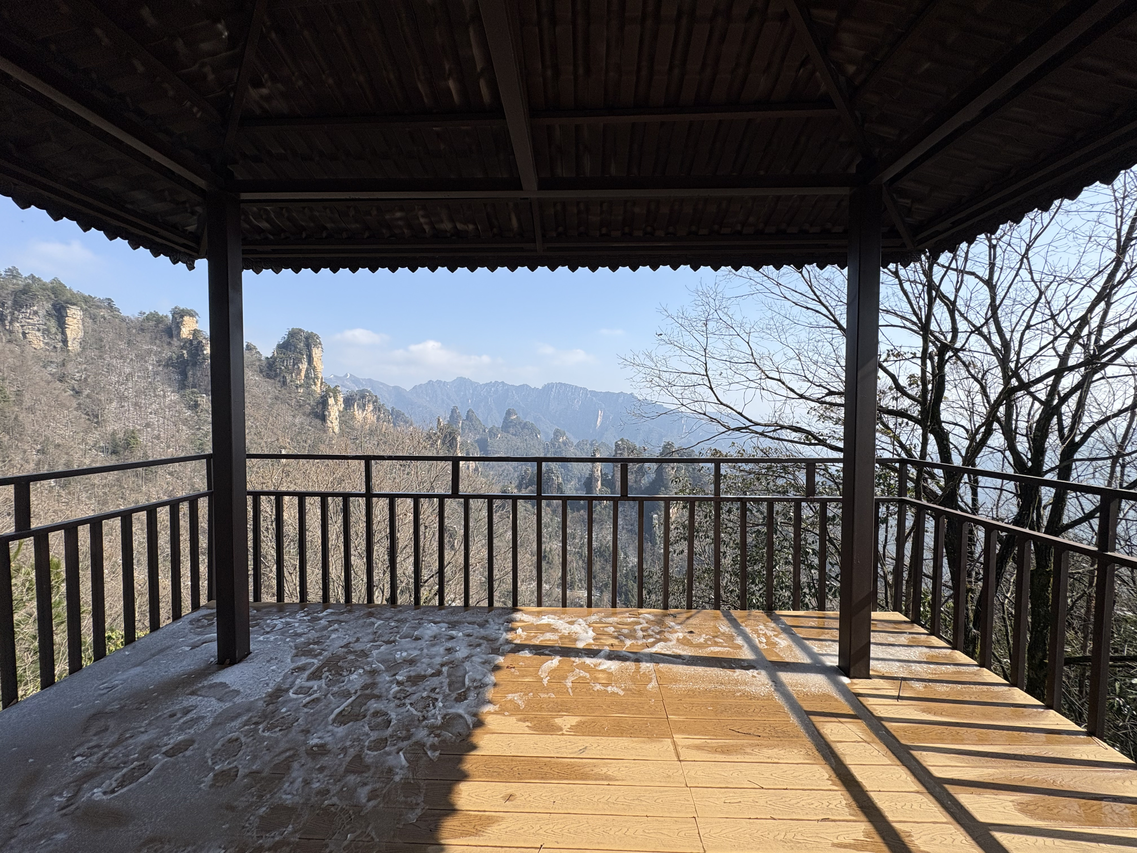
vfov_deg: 85.7
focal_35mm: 14
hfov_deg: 102.1
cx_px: 568
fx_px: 460
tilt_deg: -1.9
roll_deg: +0.2
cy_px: 426
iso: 50
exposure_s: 1/1637
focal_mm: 2.22
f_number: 2.2
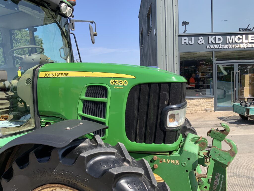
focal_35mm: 29
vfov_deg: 48.2
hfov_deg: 61.7
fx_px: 213
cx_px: 127
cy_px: 96
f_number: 1.8
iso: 16
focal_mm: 3
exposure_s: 1/1098
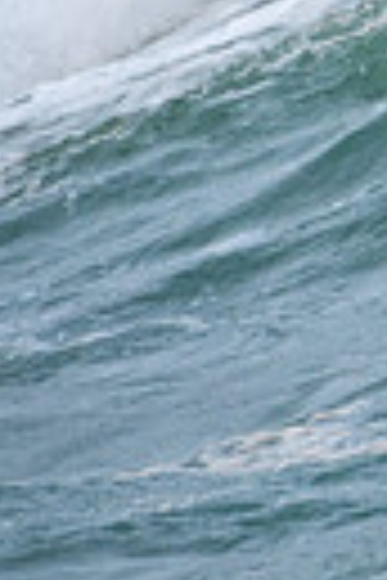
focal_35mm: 3376
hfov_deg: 0.4
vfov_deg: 0.6
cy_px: -92
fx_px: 54434
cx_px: 1044
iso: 360
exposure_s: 1/1000
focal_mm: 500
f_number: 5.6
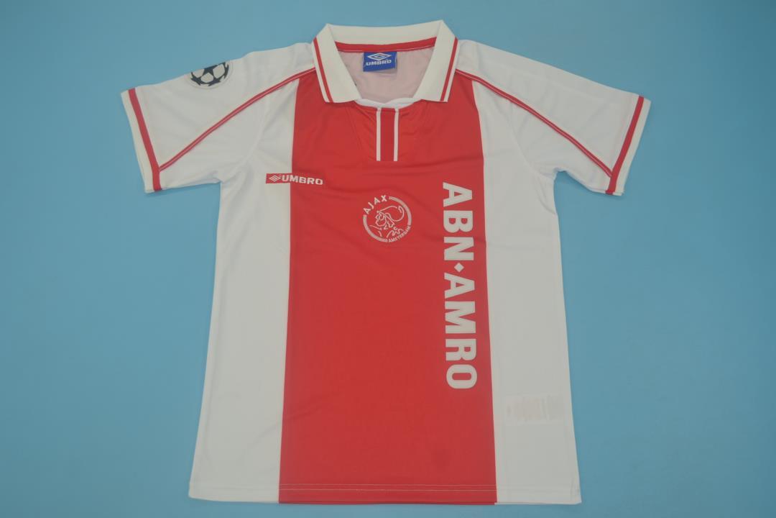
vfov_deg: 40.0
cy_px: 259
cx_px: 388
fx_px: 711
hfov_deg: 57.2
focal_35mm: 33
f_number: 4.5
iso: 200
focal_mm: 22
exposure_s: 1/200
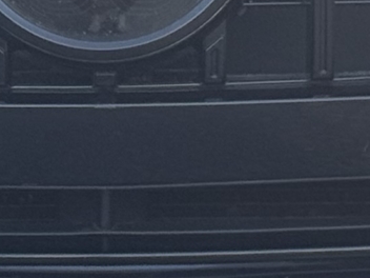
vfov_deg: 4.3
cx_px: 109
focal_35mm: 349
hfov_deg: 5.7
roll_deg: +1.2
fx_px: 3730
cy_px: 22
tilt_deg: -1.7
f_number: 1.78
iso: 64
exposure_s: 1/309
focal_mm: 6.76
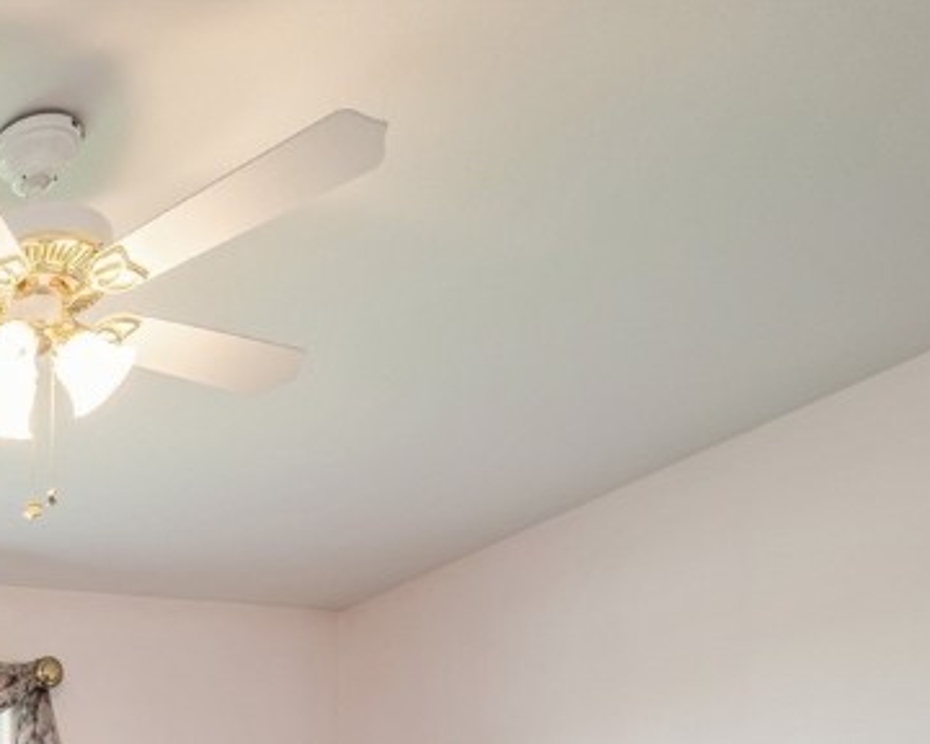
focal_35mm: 42
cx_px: -364
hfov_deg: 30.7
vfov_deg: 28.7
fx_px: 1156
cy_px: 984
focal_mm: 14
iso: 200
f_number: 8
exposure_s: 1/5
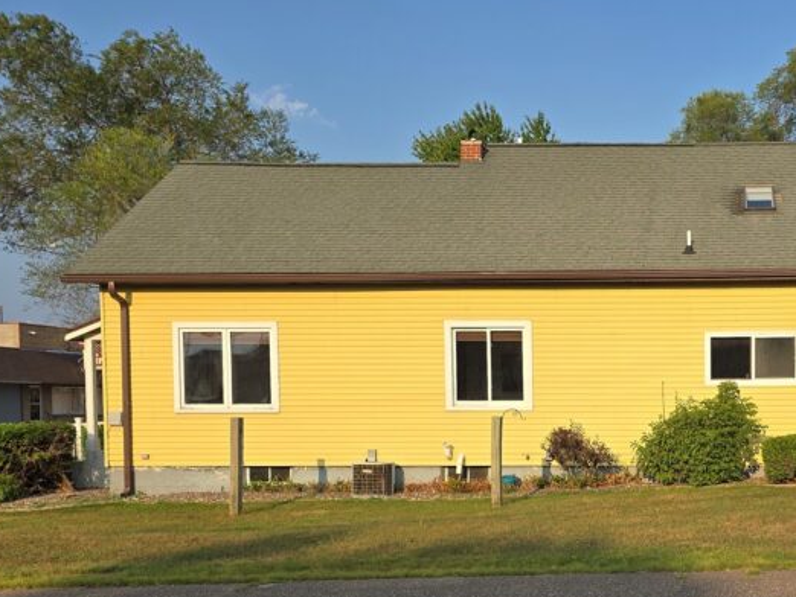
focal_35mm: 47
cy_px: 474
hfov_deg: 38.1
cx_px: 695
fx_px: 1081
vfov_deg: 30.2
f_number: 1.7
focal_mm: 6.3
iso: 12
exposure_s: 1/575
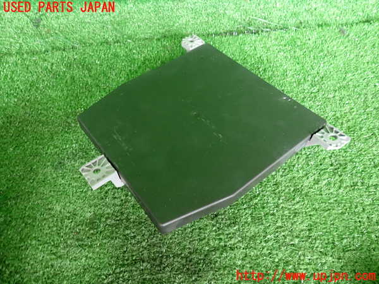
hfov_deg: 69.4
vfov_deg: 54.9
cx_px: 190
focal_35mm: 25
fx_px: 274
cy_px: 142
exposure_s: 1/40
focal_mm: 4.5
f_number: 2
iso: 200
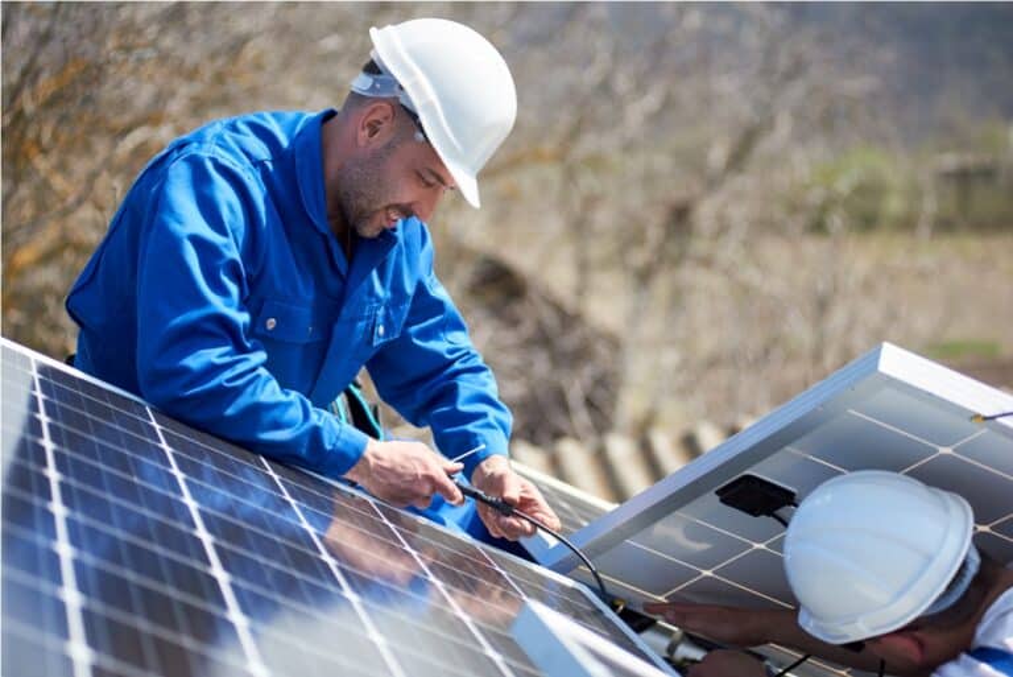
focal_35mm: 80
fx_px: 2252
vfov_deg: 17.1
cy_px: 338
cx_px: 506
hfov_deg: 25.3
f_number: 2.8
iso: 100
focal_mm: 80
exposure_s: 1/2000
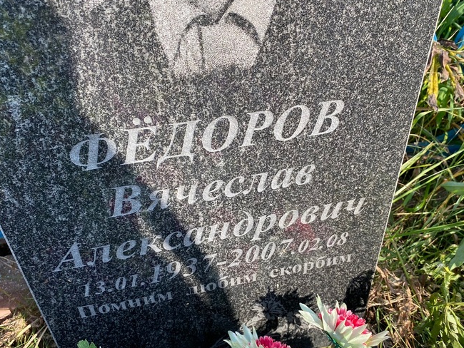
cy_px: 181
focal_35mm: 32
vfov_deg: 44.2
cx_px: 235
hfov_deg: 56.8
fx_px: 429
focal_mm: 4.25
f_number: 1.8
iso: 32
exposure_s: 1/549
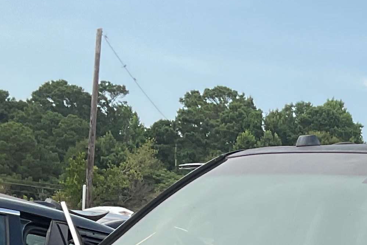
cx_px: 418
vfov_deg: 10.4
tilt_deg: -8.4
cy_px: 469
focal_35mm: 122
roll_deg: -6.4
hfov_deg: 16.2
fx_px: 1244
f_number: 1.8
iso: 16
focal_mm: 3
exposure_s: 1/759
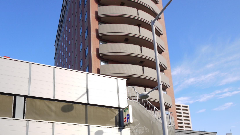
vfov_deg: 38.5
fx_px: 165
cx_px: 86
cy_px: 140
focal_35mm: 26
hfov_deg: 70.4
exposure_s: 1/250
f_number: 7.1
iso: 125
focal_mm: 7
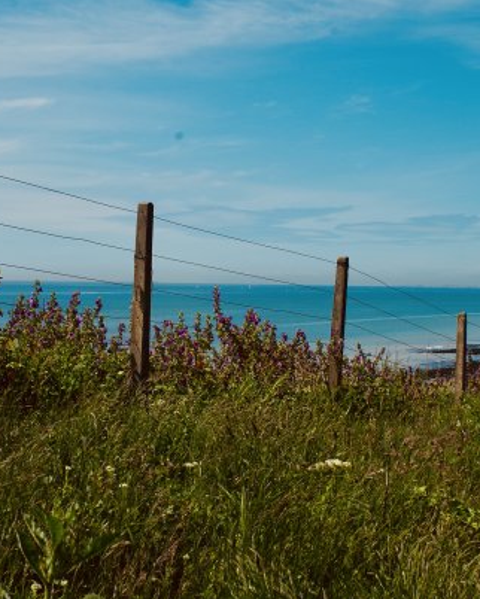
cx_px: 197
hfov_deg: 25.4
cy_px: 302
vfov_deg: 31.4
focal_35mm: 60
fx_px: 1065
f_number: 11
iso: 100
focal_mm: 28
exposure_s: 1/125
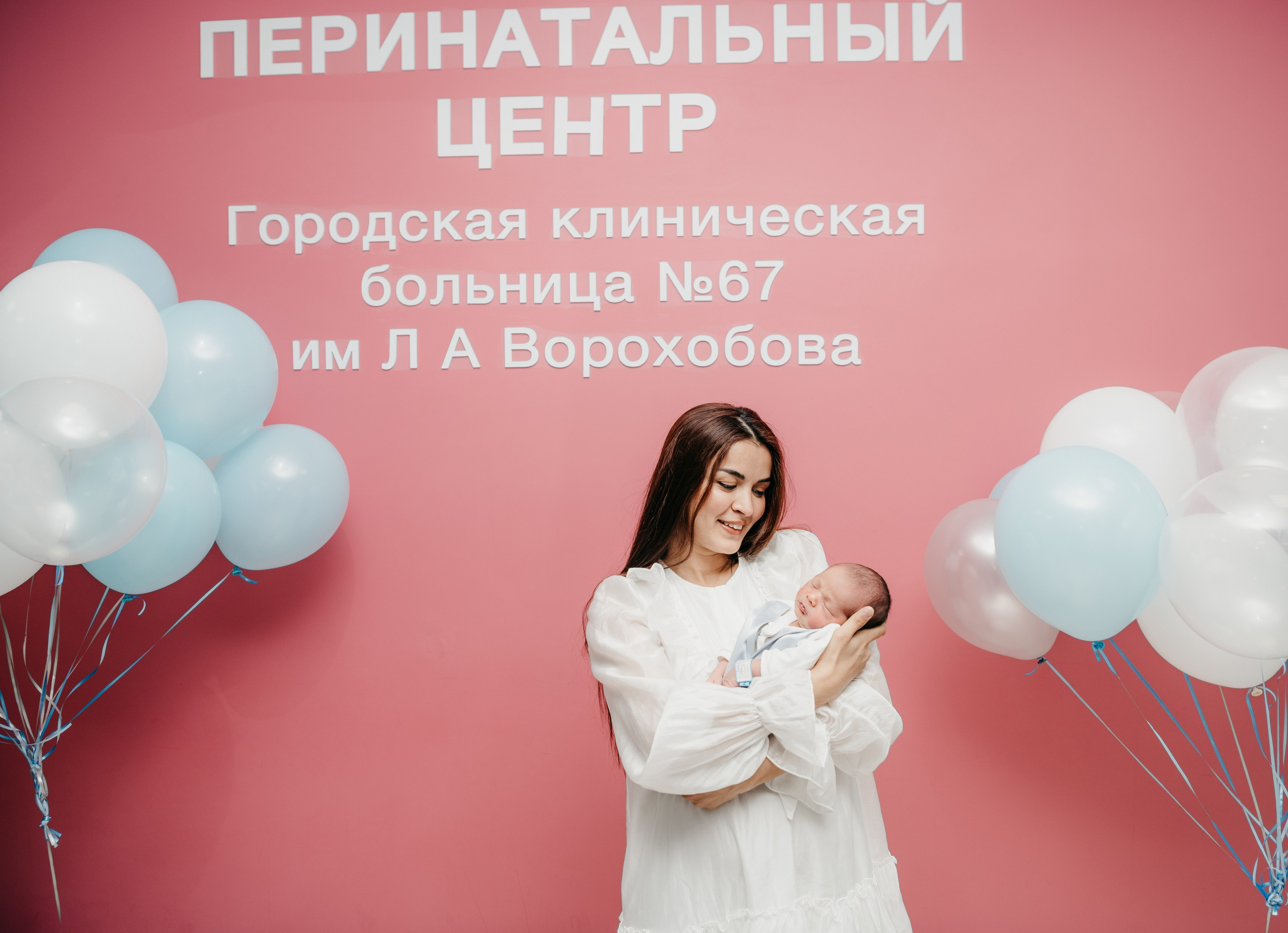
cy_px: 474
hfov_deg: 68.0
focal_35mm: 26
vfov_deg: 52.1
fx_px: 953
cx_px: 691
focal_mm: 24
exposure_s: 1/160
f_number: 4
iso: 200
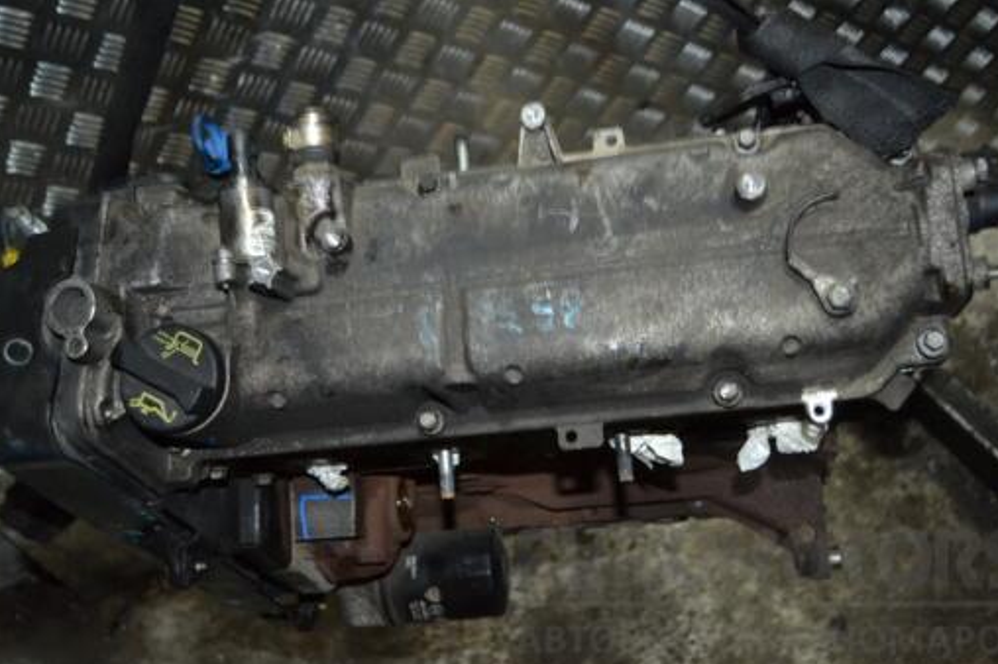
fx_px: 1080
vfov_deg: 34.1
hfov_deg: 49.6
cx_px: 479
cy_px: 297
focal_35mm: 39
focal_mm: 22
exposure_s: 1/60
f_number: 4
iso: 1100
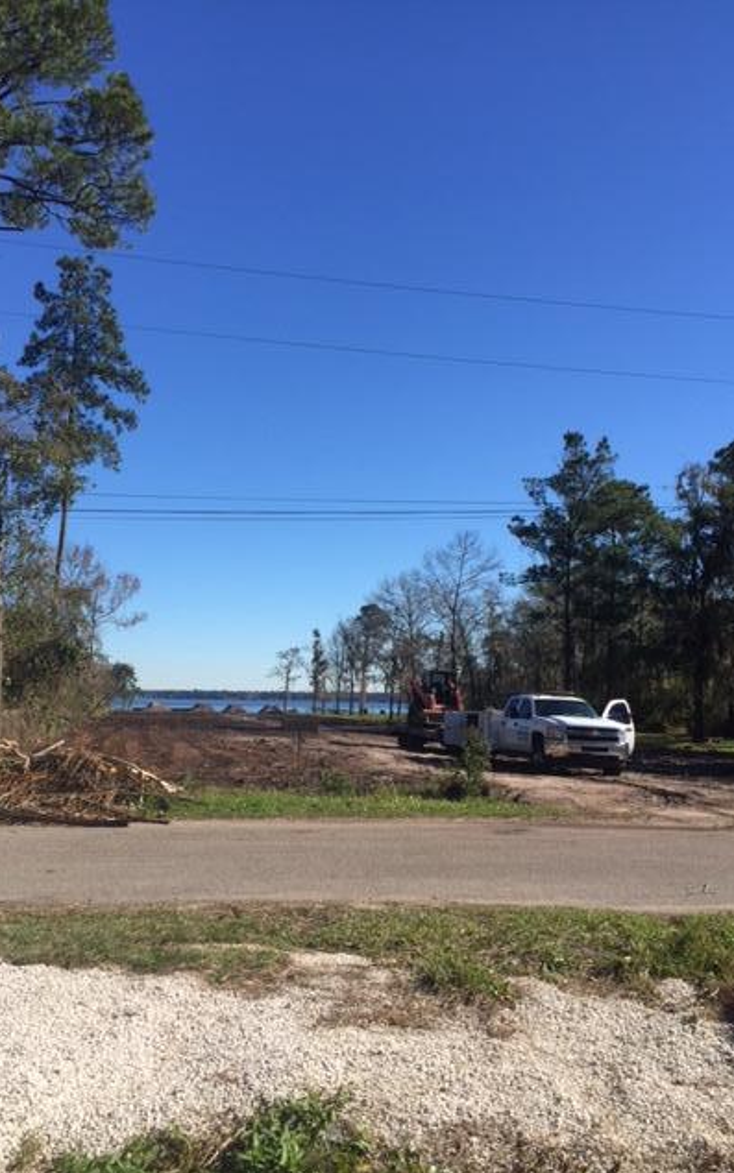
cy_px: 589
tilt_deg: +5.9
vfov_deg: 61.2
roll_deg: -1.4
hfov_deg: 40.5
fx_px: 992
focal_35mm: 31
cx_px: 320
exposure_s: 1/1883
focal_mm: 4.15
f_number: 2.2
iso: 32
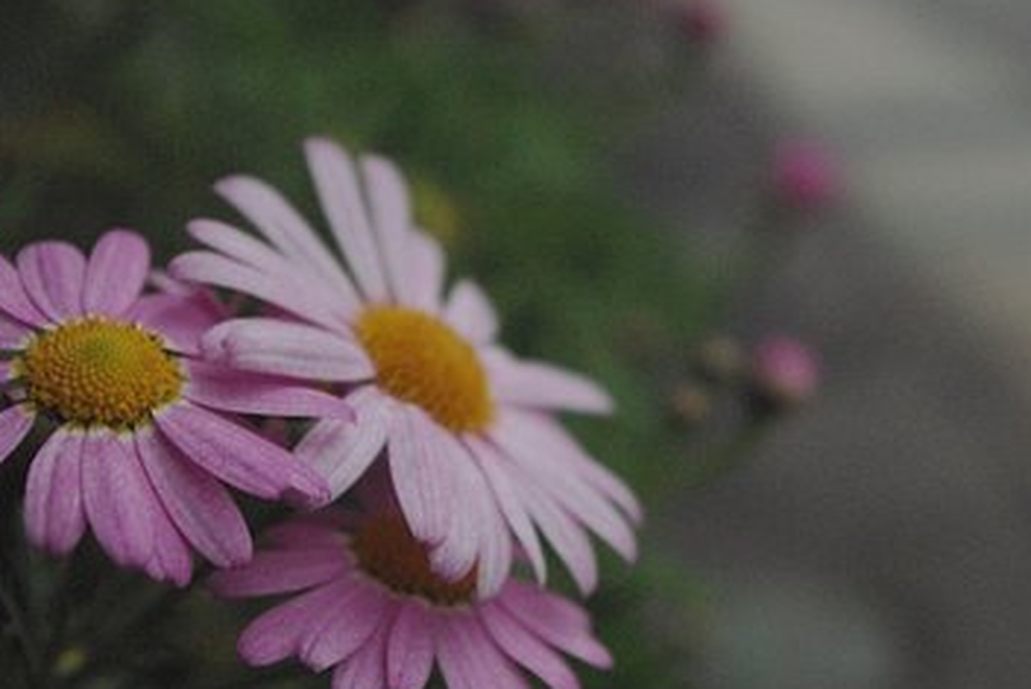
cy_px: 336
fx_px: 1919
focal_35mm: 67
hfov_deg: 30.0
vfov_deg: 20.3
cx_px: 565
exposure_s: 1/250
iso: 1600
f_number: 4
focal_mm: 30.63
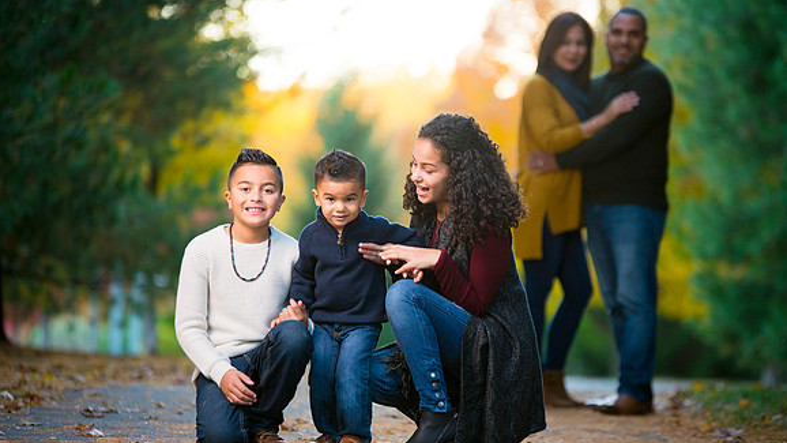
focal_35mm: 184
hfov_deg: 11.7
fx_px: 3839
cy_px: 208
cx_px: 394
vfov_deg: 6.6
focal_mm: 175
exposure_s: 1/400
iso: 1000
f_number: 2.8
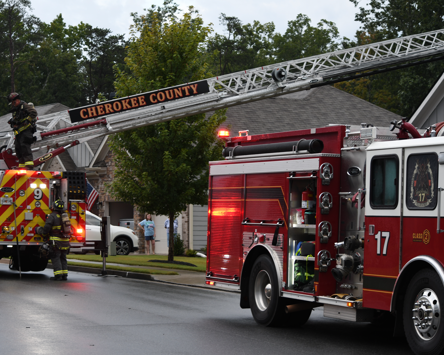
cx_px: 196
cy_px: 178
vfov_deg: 16.5
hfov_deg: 20.6
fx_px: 1222
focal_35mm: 93
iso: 200
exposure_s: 1/100
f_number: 5
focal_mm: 55
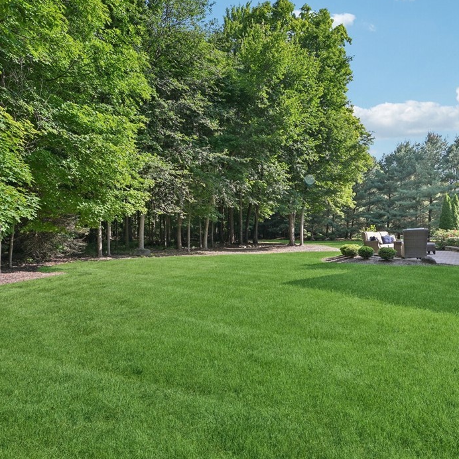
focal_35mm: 20
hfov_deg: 74.7
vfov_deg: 74.8
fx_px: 300
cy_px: 222
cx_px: 250
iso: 320
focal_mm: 15
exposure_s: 1/320
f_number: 8
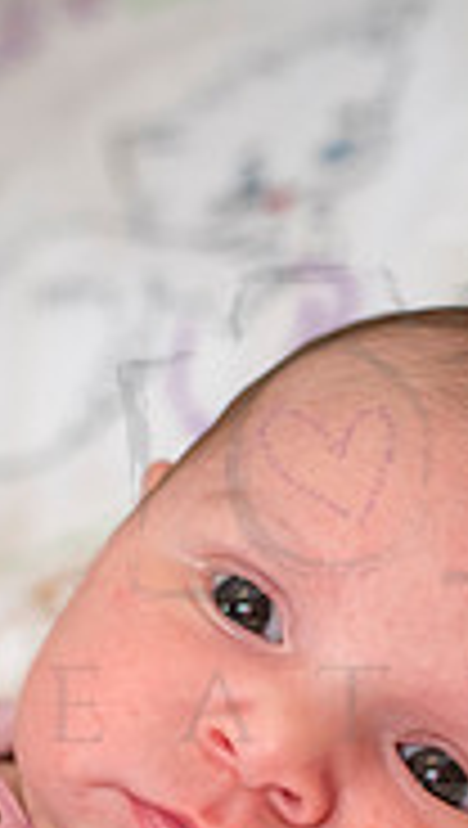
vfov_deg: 16.3
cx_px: 346
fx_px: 2814
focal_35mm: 128
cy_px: 864
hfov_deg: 9.5
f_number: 4
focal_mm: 50
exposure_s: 1/60
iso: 800
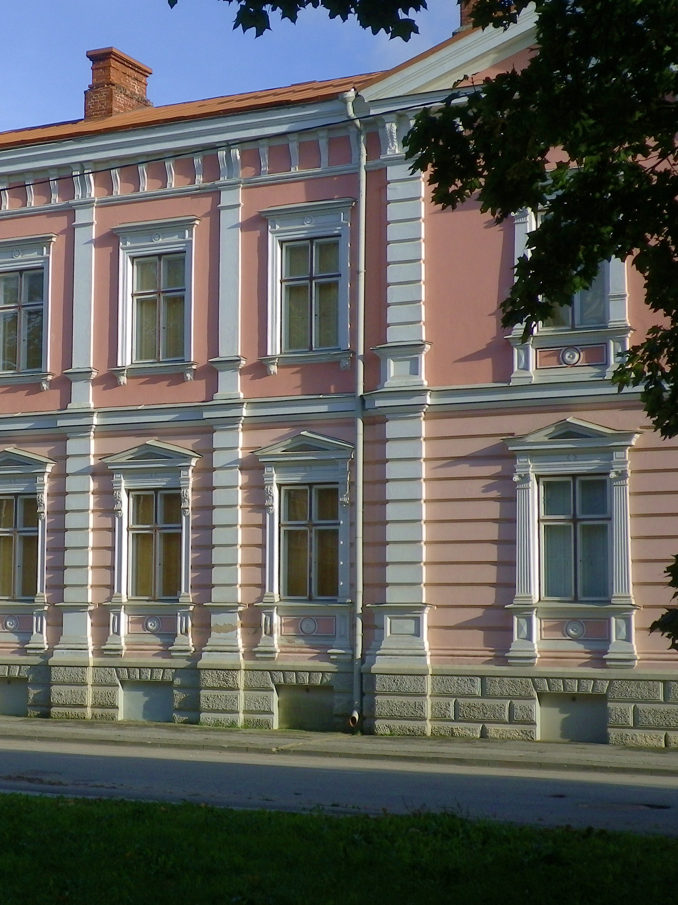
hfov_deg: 20.1
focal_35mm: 72
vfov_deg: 27.0
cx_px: 90
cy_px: 446
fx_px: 1880
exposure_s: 1/400
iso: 80
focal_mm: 8.46
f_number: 4.6
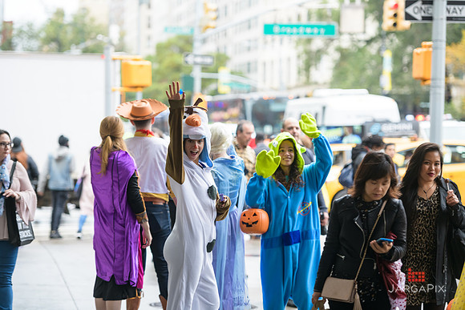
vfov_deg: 11.2
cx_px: 232
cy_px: 155
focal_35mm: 122
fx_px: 1576
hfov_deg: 16.8
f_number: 3.2
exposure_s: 1/250
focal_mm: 122
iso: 400
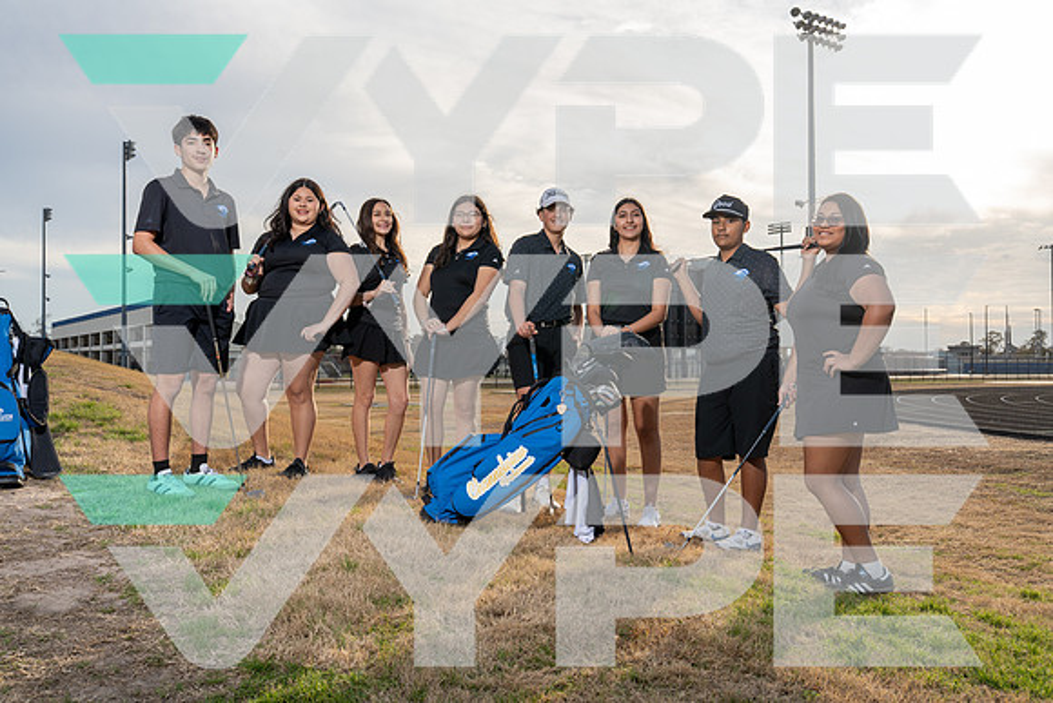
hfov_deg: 57.2
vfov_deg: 40.0
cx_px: 526
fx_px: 965
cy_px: 352
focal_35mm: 33
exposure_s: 1/250
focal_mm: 33
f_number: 8
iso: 160
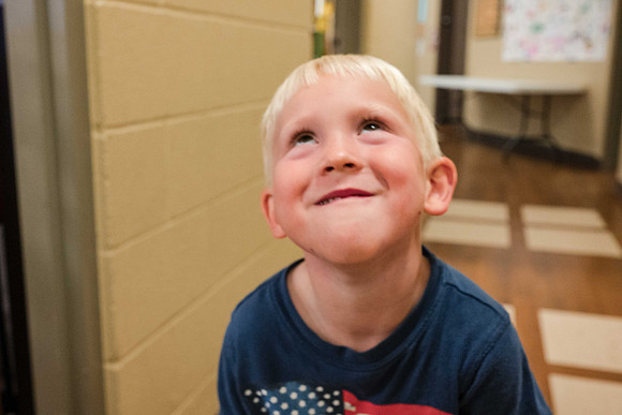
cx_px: 301
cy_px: 201
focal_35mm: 39
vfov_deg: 34.5
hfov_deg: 49.9
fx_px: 669
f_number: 5.6
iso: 6400
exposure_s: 1/125
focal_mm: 35
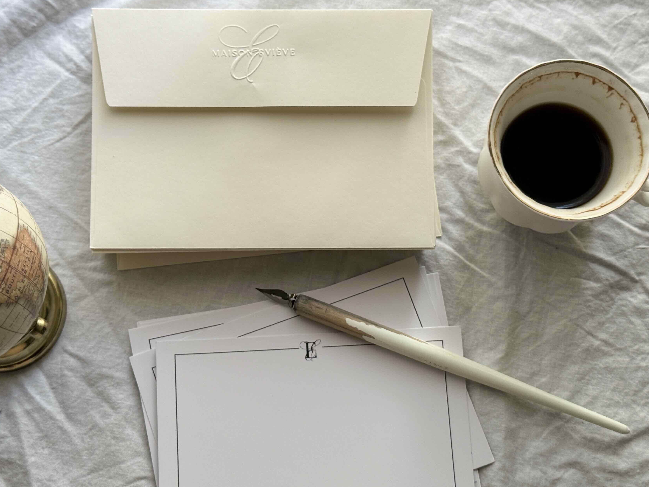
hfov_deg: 33.2
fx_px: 1087
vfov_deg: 25.2
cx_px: 309
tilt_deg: -77.1
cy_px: 236
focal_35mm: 58
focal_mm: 6.76
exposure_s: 1/76
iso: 100
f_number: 1.78
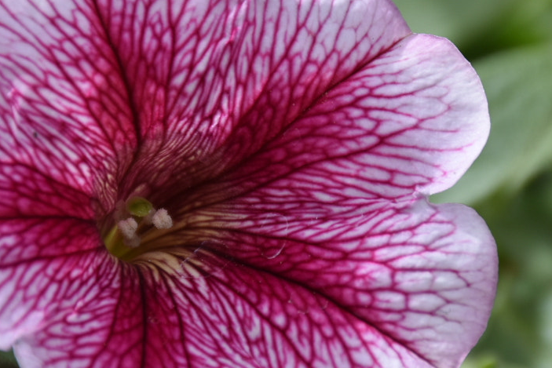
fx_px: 7422
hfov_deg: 4.3
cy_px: 133
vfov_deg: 2.8
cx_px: 369
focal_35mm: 484
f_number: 8
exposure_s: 1/320
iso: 200
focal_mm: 140
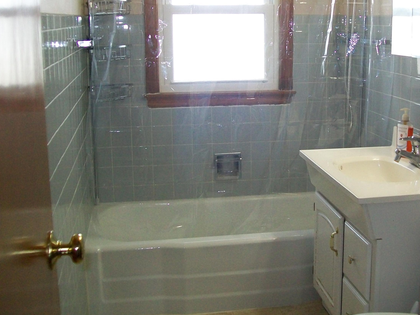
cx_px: 260
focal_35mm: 49
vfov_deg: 29.6
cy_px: 123
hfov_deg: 38.7
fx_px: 595
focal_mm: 6
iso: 160
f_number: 2.7
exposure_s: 1/80
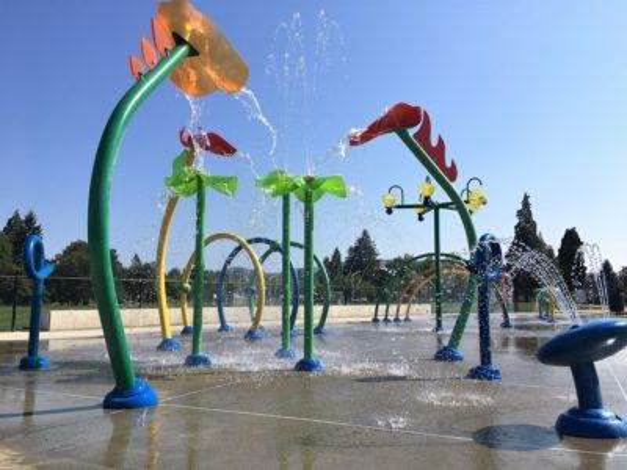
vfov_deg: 48.2
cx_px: 314
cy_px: 235
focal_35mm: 29
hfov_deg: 61.7
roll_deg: +0.6
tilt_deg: +7.7
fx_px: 525
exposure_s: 1/2024
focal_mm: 4.15
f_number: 2.2
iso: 25
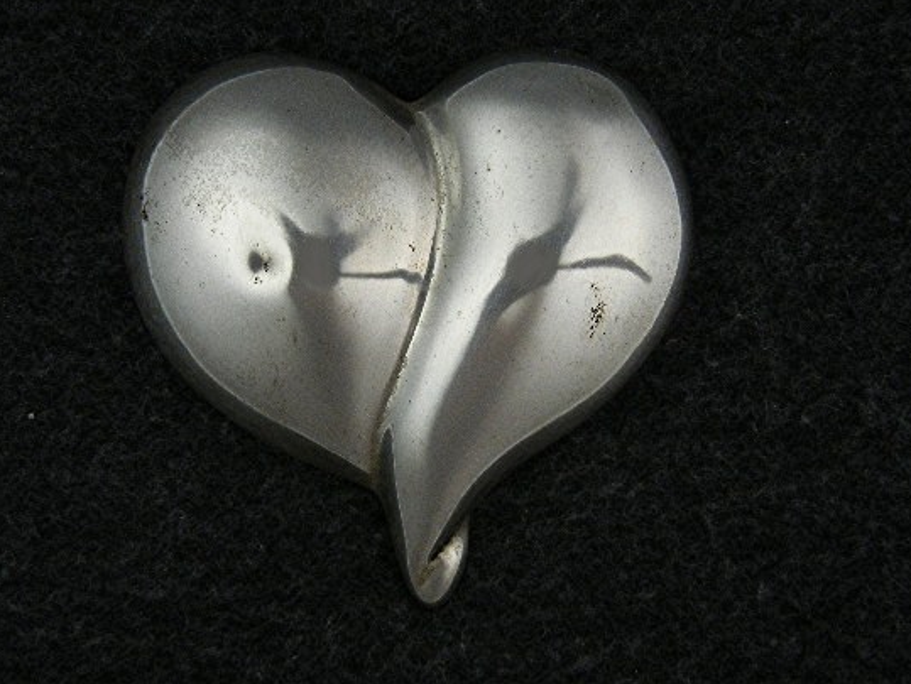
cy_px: 307
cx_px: 423
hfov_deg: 27.8
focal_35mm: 70
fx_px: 1843
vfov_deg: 21.0
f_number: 4
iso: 256
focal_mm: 10.6
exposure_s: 1/30
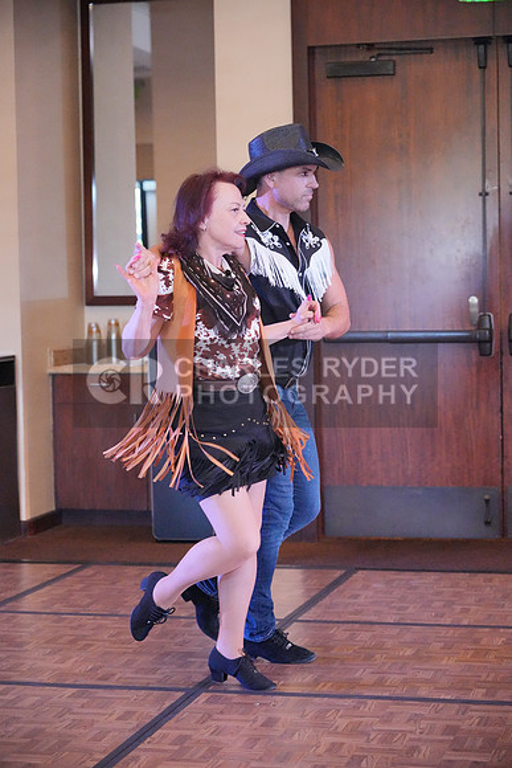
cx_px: 256
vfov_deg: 24.8
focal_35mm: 82
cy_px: 384
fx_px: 1748
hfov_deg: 16.7
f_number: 4
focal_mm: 82
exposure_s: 1/400
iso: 12800
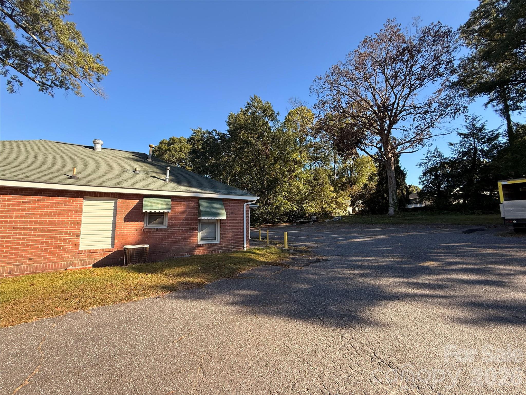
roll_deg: +0.2
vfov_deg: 85.7
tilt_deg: +6.5
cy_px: 198
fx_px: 213
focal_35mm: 14
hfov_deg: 102.1
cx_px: 263
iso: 64
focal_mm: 2.22
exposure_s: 1/448
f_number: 2.2
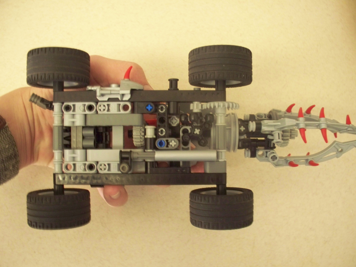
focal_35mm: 35
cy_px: 134
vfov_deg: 40.7
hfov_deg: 52.6
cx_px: 178
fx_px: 360
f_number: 2.8
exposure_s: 1/10
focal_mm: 7.54
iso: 400
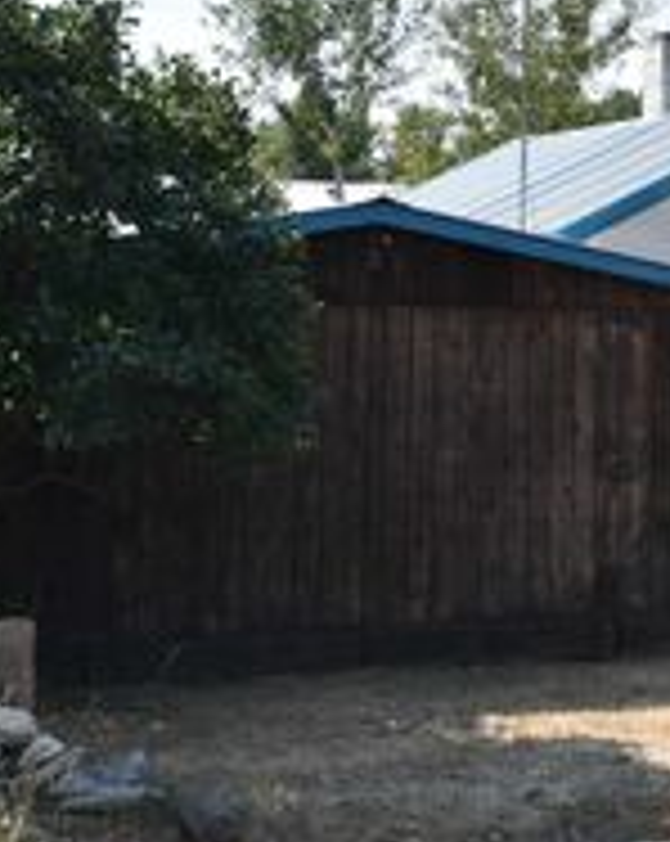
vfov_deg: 23.0
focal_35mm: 83
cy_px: 302
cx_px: 728
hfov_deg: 17.8
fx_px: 2062
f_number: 6.3
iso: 100
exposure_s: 1/250
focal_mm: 22
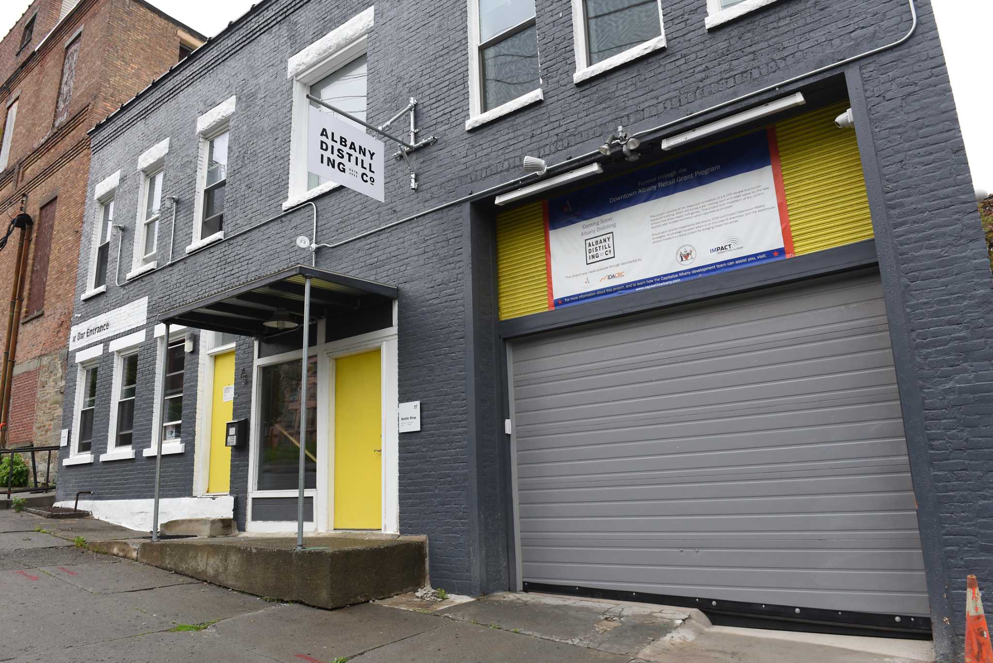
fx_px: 662
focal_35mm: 24
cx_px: 496
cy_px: 332
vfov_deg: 53.2
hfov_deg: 73.7
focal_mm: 24
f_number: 9
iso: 500
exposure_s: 1/60
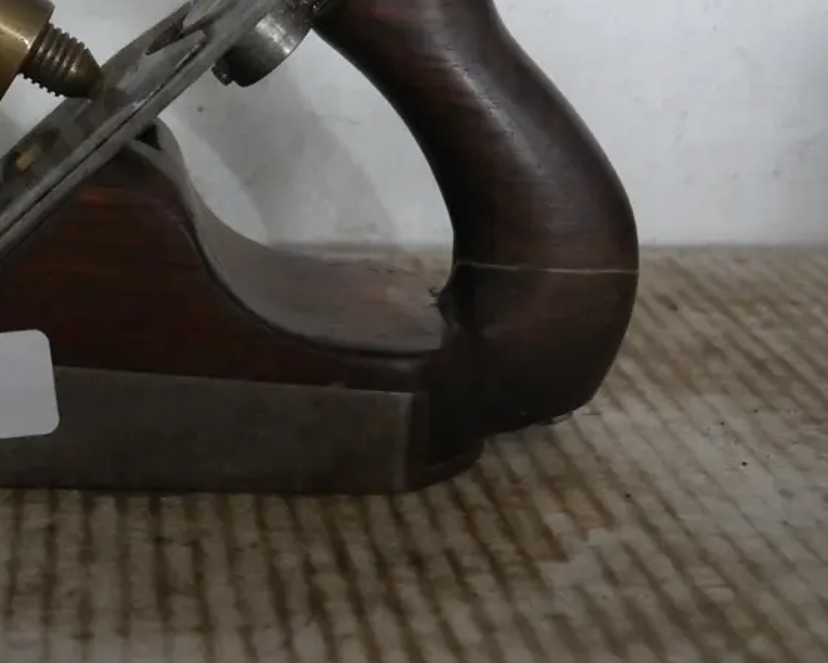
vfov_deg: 24.6
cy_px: 143
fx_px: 1495
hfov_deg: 29.6
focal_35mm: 61
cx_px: 70
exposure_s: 1/60
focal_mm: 17
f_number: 4
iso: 2500
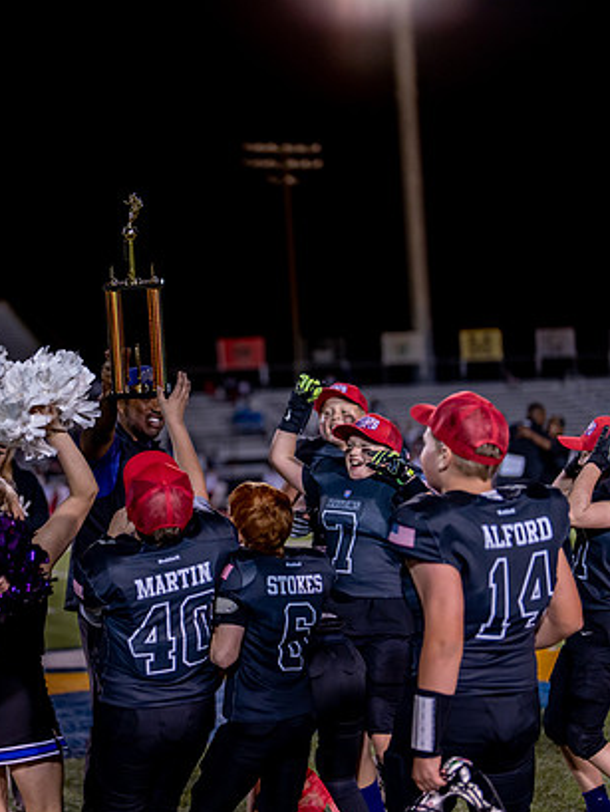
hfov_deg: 20.1
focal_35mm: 73
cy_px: 407
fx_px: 1714
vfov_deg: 26.7
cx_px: 169
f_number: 1.2
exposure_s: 1/1000
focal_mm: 50
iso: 500
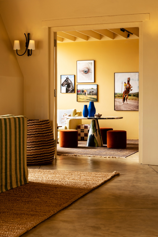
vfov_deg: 33.4
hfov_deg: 22.6
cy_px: 118
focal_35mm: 60
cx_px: 79
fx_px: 395
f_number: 11
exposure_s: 1/4
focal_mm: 60
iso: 100
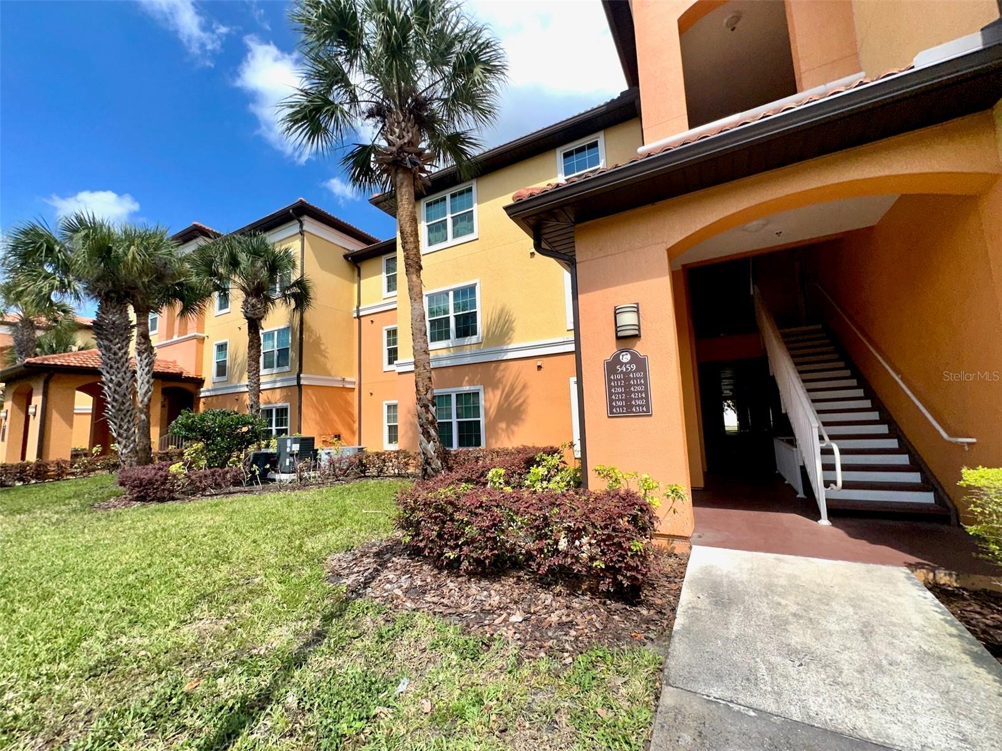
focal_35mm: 14
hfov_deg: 102.1
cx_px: 501
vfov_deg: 85.7
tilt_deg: +8.1
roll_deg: +2.9
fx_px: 405
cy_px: 376
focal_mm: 2.22
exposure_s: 1/2257
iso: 50
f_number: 2.2
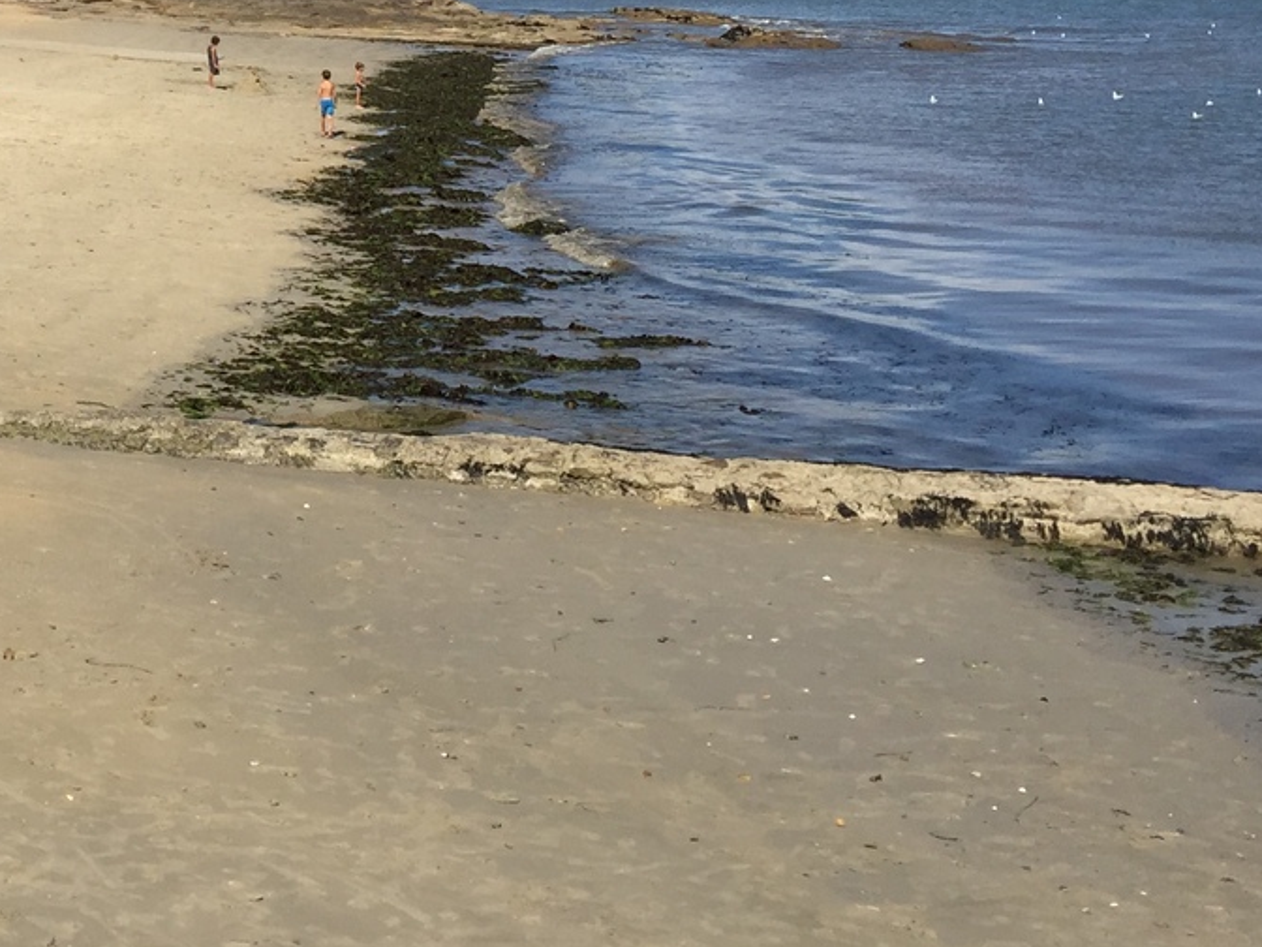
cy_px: -86
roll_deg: -0.3
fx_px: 2516
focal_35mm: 69
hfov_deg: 27.3
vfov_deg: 20.4
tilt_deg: +1.0
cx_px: 167
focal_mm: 4.15
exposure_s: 1/3300
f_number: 2.2
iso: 32
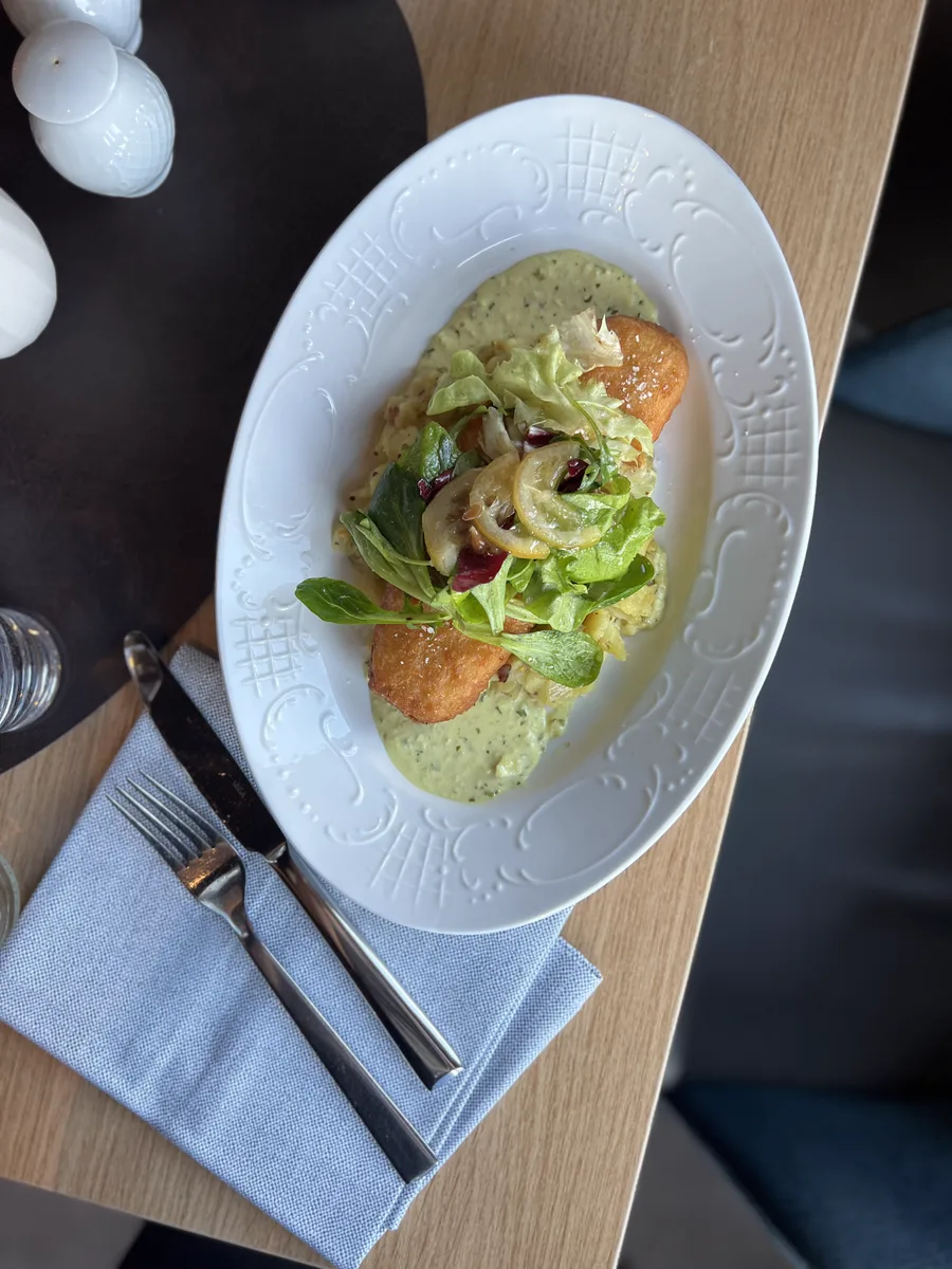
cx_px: 476
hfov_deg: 53.1
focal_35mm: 26
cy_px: 634
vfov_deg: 67.3
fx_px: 953
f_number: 1.5
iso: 64
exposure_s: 1/100
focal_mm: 5.7
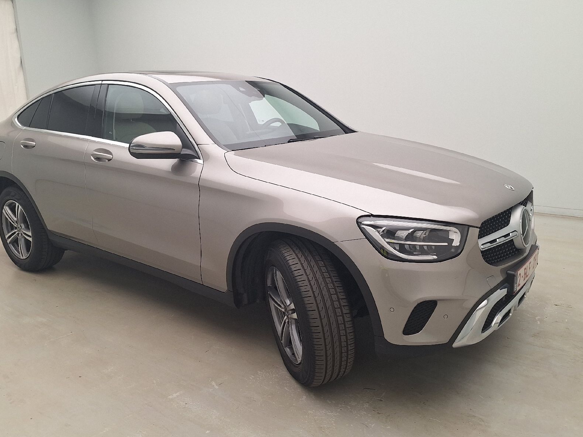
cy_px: 212
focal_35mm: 28
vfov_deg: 49.7
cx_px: 284
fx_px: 472
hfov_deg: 63.4
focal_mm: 5.54
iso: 40
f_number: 1.8
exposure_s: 1/100
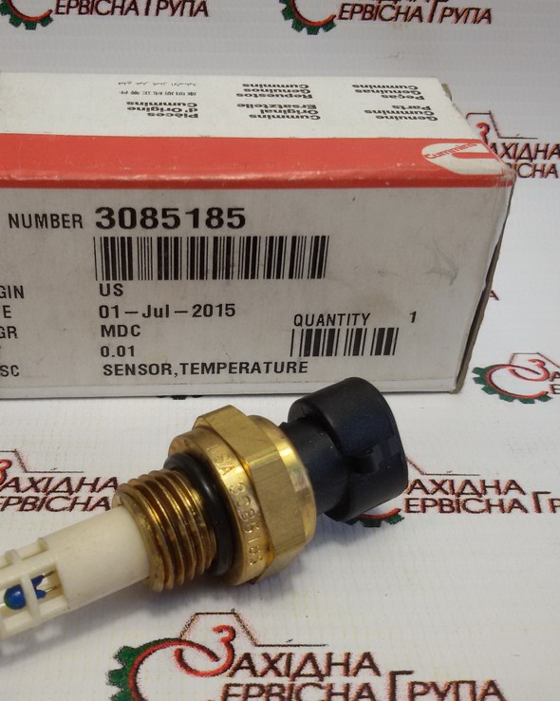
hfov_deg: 36.3
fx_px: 850
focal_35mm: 41
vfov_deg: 44.8
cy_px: 353
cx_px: 216
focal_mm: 2.93
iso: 50
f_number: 2.4
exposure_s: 1/100
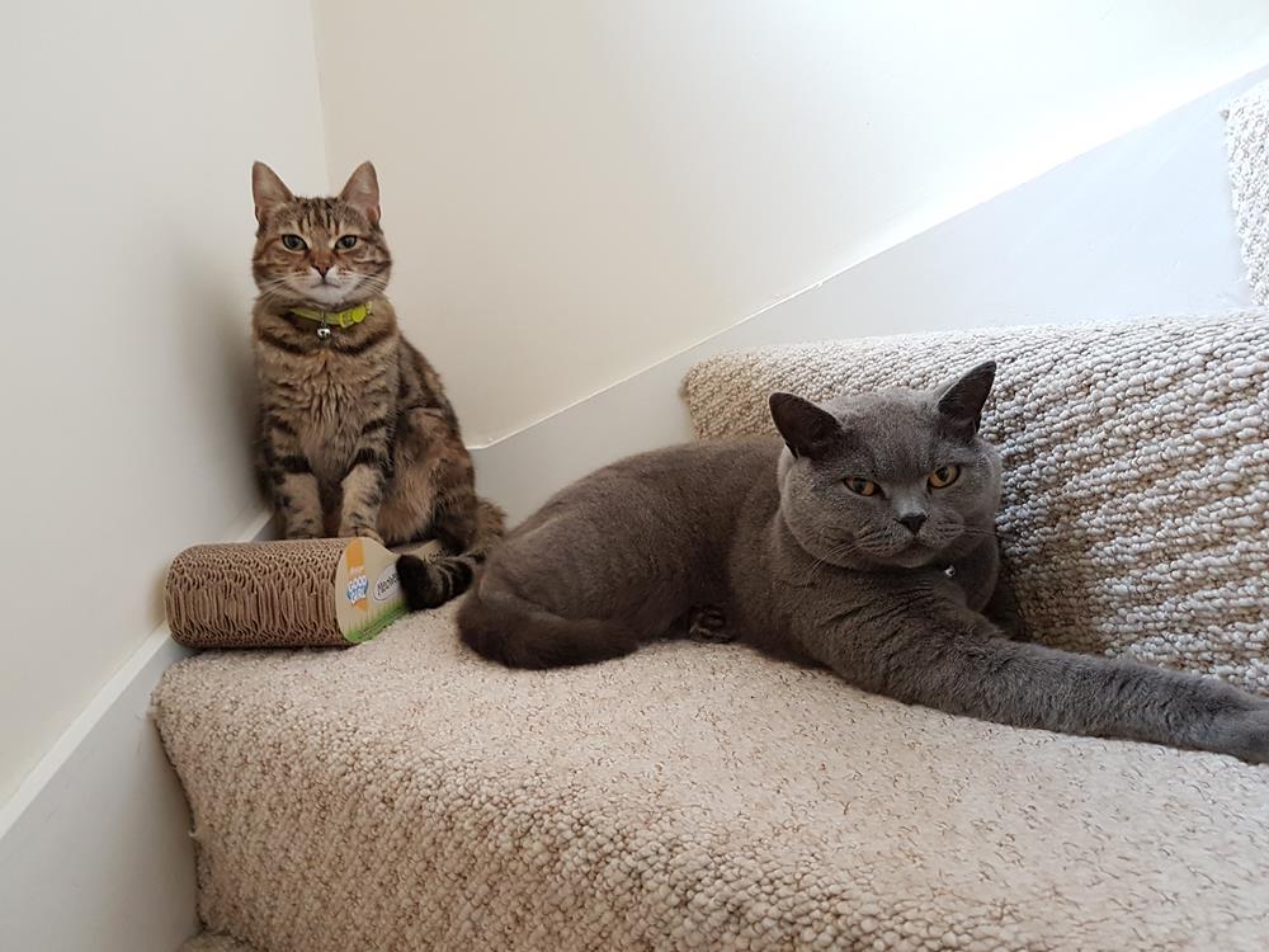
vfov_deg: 53.1
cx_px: 634
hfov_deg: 67.3
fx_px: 953
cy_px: 476
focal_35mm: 26
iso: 200
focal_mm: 4.2
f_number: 1.7
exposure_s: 1/11
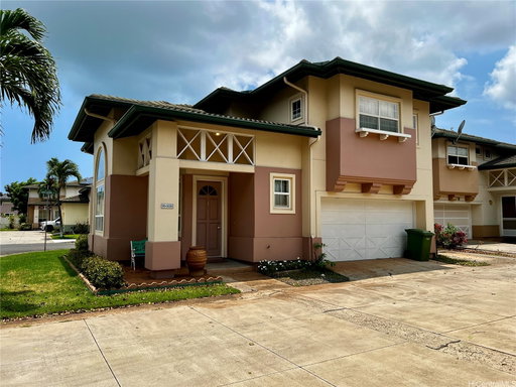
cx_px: 258
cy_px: 194
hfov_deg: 67.3
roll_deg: -0.2
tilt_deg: +4.5
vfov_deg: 53.1
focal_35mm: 26
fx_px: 388
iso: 50
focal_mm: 5.7
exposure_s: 1/5587
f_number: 1.5
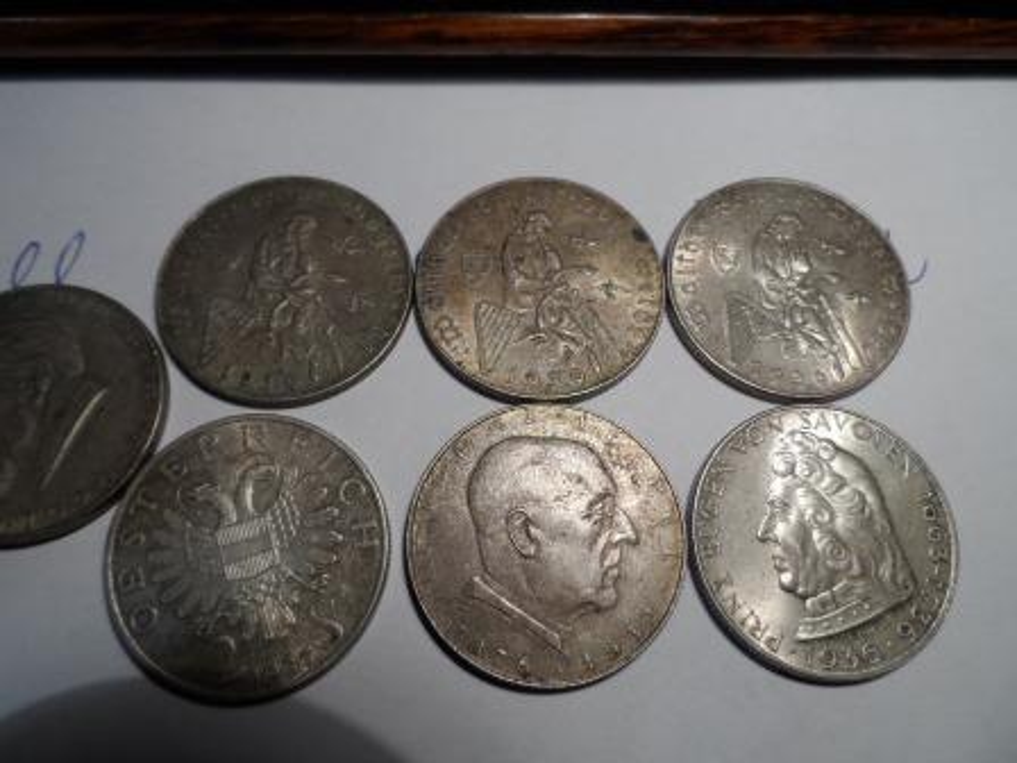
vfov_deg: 56.8
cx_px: 508
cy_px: 382
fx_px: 705
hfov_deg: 71.6
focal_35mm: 24
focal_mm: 4
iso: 80
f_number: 3.2
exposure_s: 1/90
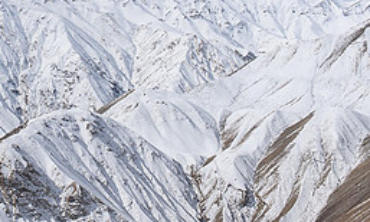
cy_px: 70
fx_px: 927
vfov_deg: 13.6
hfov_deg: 22.1
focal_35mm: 93
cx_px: 46
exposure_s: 1/1250
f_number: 14
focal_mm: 40
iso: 360
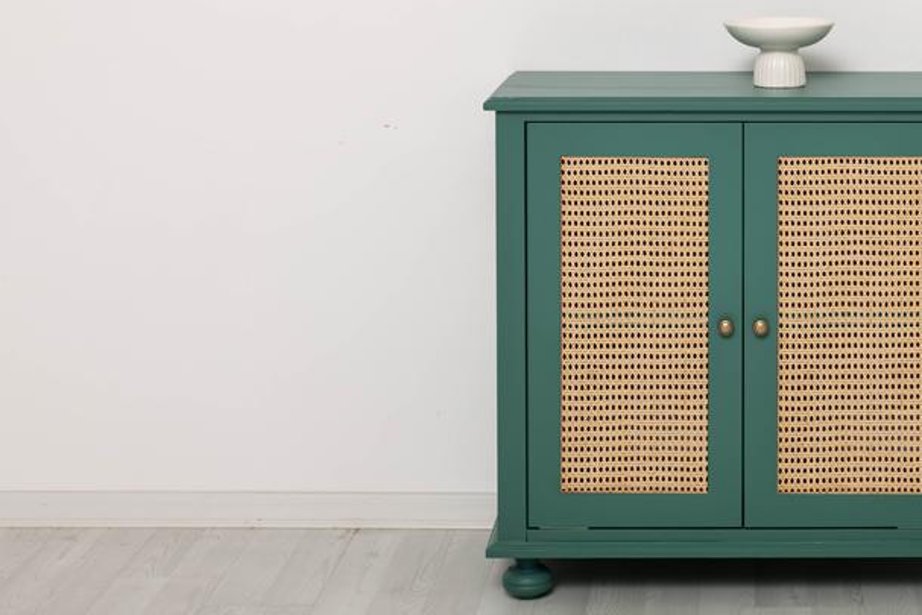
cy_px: 162
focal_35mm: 81
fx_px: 2075
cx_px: 752
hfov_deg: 24.6
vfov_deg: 16.8
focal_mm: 48
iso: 200
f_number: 8
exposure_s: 1/200
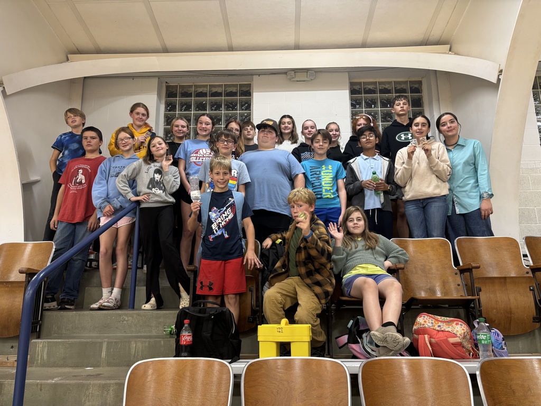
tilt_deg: +12.3
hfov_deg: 67.3
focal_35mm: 26
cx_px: 270
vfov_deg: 53.1
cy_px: 203
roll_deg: +0.0
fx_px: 406
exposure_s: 1/60
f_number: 1.6
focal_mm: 5.96
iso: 125
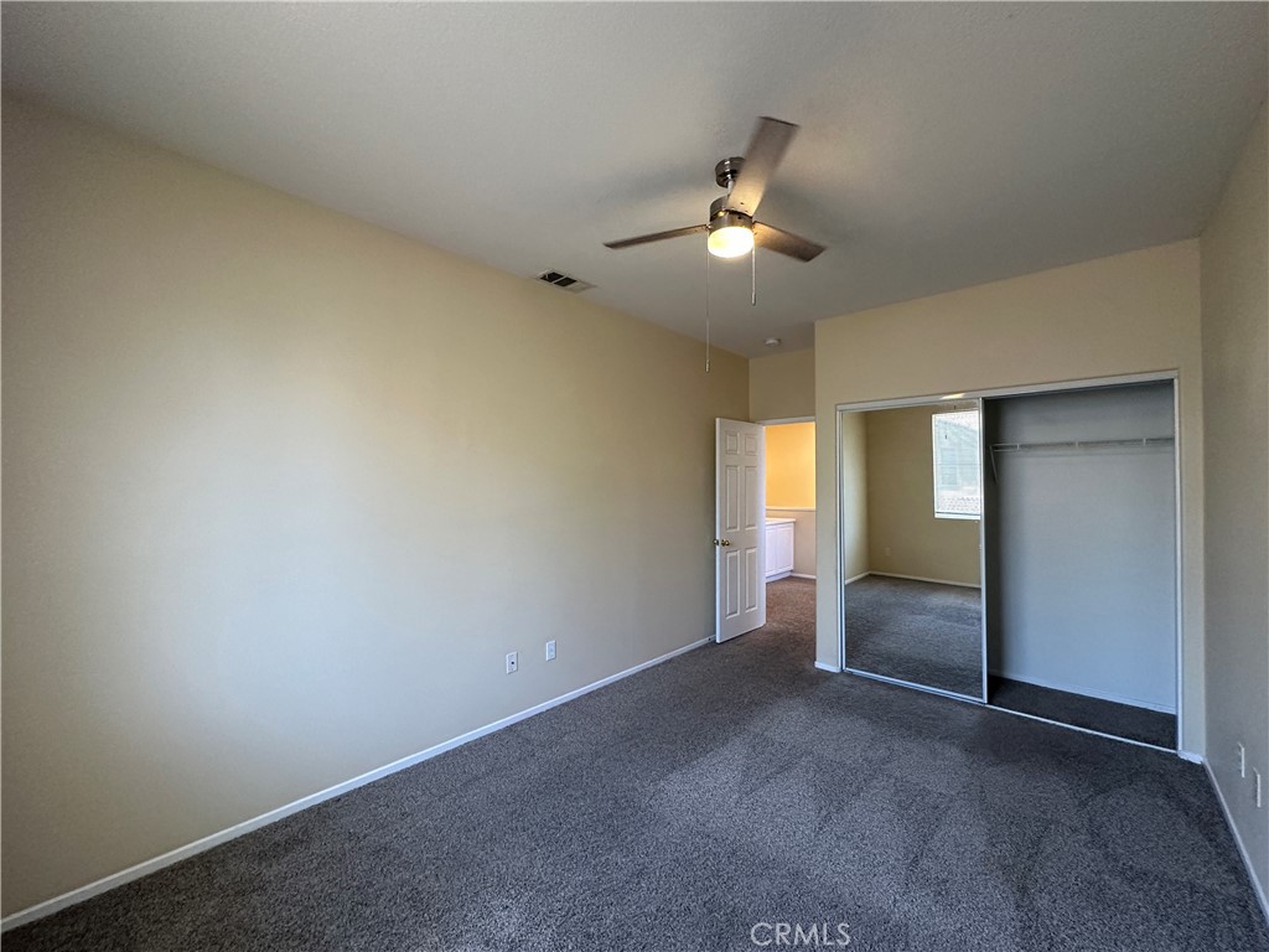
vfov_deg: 85.7
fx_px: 513
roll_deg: -1.2
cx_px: 634
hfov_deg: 102.1
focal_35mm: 14
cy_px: 476
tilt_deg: +3.3
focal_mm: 2.22
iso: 320
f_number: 2.2
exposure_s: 1/120
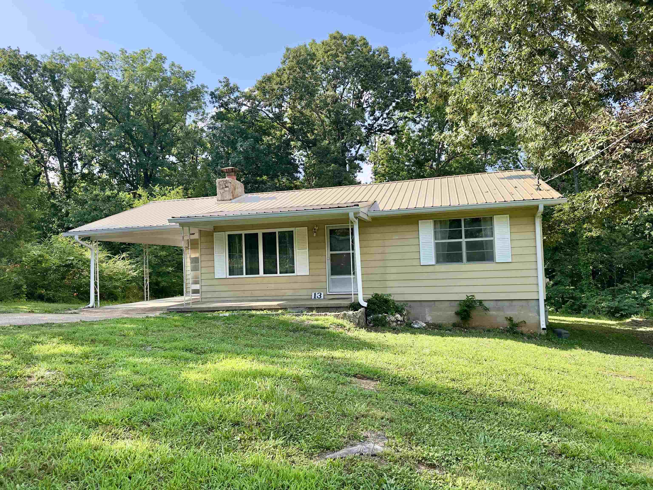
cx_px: 326
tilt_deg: +2.6
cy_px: 245
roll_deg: +1.3
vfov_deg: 56.8
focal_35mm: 24
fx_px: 453
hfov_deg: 71.6
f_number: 1.78
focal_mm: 6.86
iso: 80
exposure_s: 1/1289
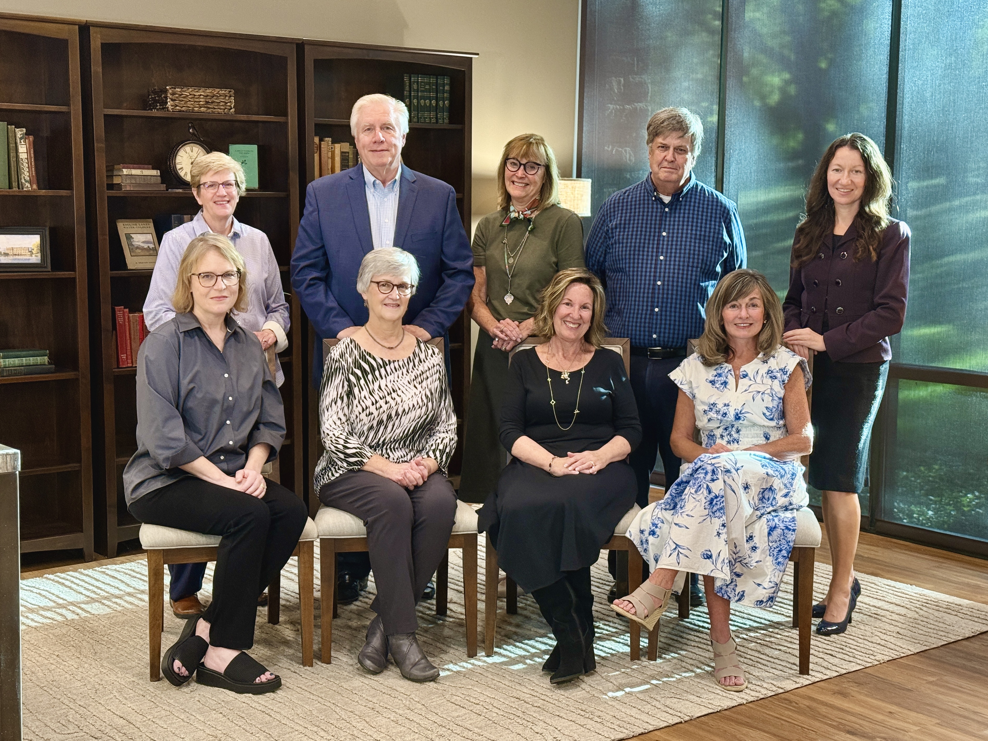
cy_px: 370
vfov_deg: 30.3
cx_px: 494
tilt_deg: -6.8
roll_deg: -0.5
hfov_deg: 39.7
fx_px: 1370
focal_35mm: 48
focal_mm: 6.76
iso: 250
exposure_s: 1/40
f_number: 1.78
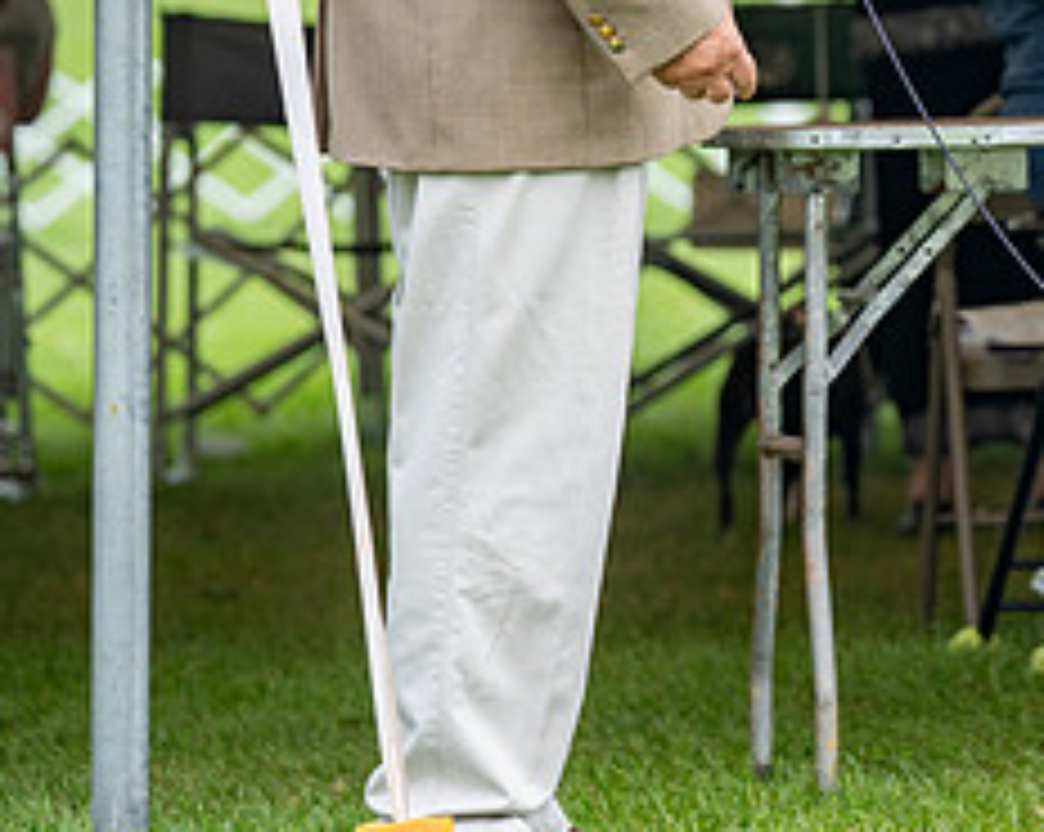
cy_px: 63
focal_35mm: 419
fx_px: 12930
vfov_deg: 3.7
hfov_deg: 4.6
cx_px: 1123
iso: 250
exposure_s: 1/800
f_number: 3.5
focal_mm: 150
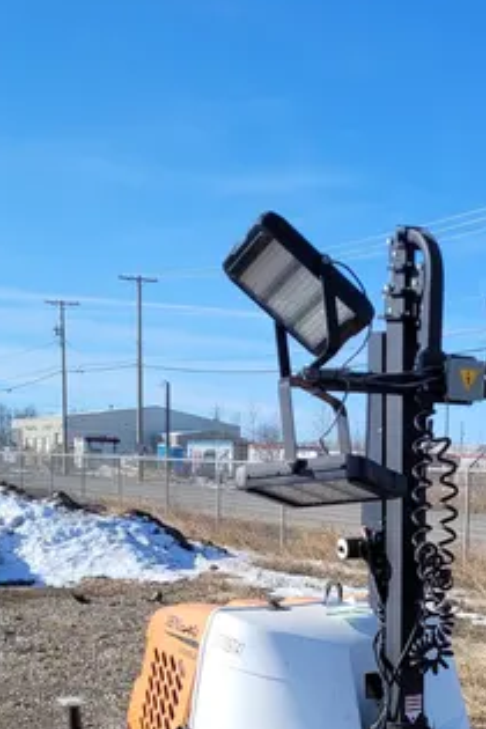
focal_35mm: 63
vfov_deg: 30.4
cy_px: 668
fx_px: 1276
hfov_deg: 21.3
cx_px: 403
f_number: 1.8
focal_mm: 5.4
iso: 40
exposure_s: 1/2180
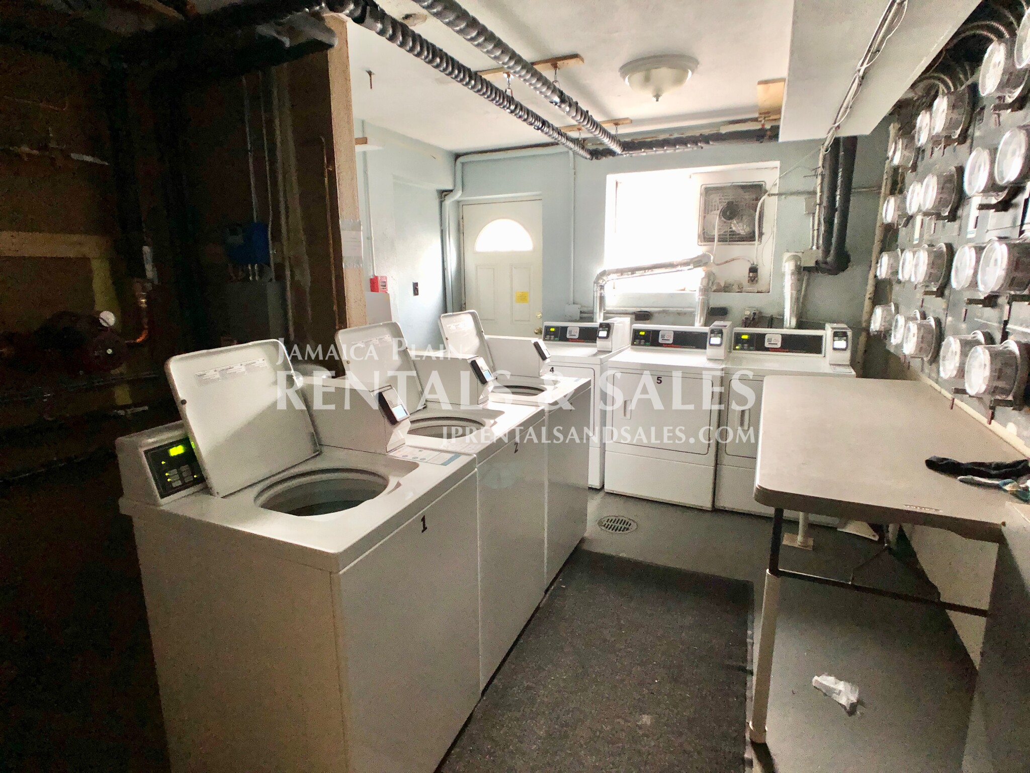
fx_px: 833
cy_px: 386
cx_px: 515
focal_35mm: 28
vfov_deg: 49.7
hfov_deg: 63.4
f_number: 1.8
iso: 320
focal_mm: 3.99
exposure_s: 1/15
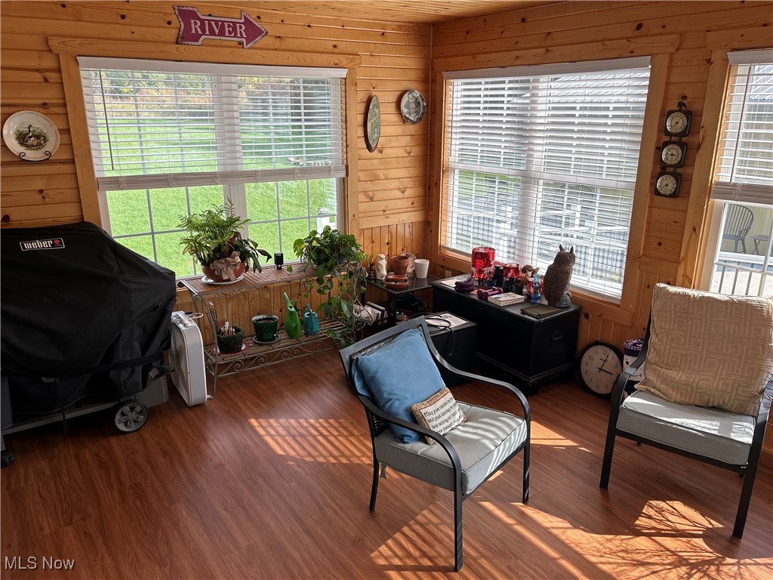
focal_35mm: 26
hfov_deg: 67.3
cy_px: 290
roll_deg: +0.3
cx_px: 386
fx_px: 581
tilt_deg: -17.7
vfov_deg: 53.1
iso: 50
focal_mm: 5.7
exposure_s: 1/544
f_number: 1.5
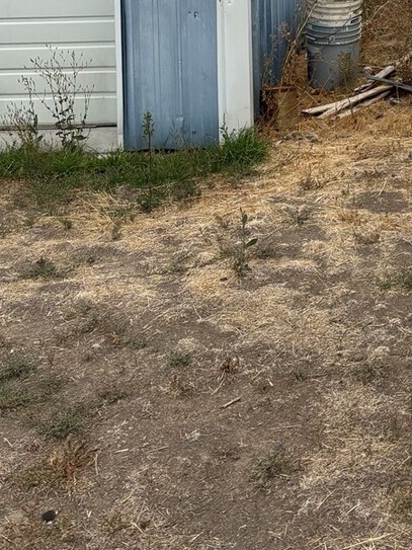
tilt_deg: -6.0
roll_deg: +0.1
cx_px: 458
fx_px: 1095
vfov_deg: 24.8
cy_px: -147
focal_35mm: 69
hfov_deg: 20.3
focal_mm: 5.96
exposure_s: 1/2571
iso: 50
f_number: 1.6
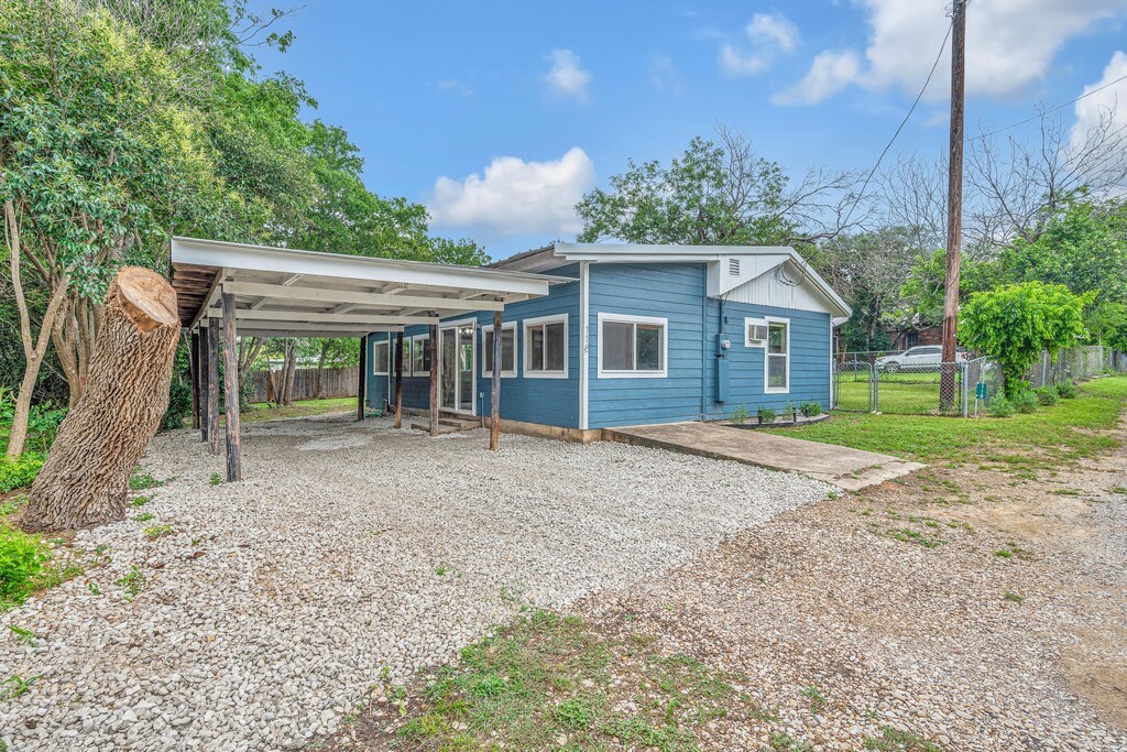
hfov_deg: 96.7
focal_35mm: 16
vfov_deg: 73.8
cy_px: 376
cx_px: 564
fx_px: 501
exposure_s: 1/250
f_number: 8
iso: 100
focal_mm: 16
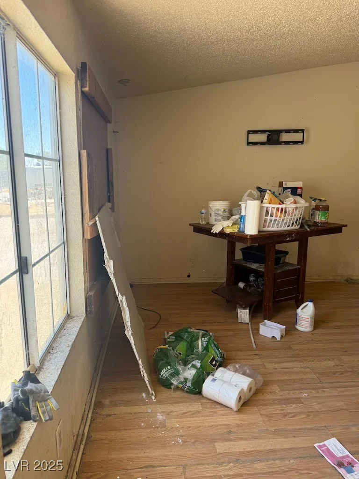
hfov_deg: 56.8
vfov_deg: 71.6
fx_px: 332
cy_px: 240
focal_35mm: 24
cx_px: 180
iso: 100
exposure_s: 1/149
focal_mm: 6.76
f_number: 1.78
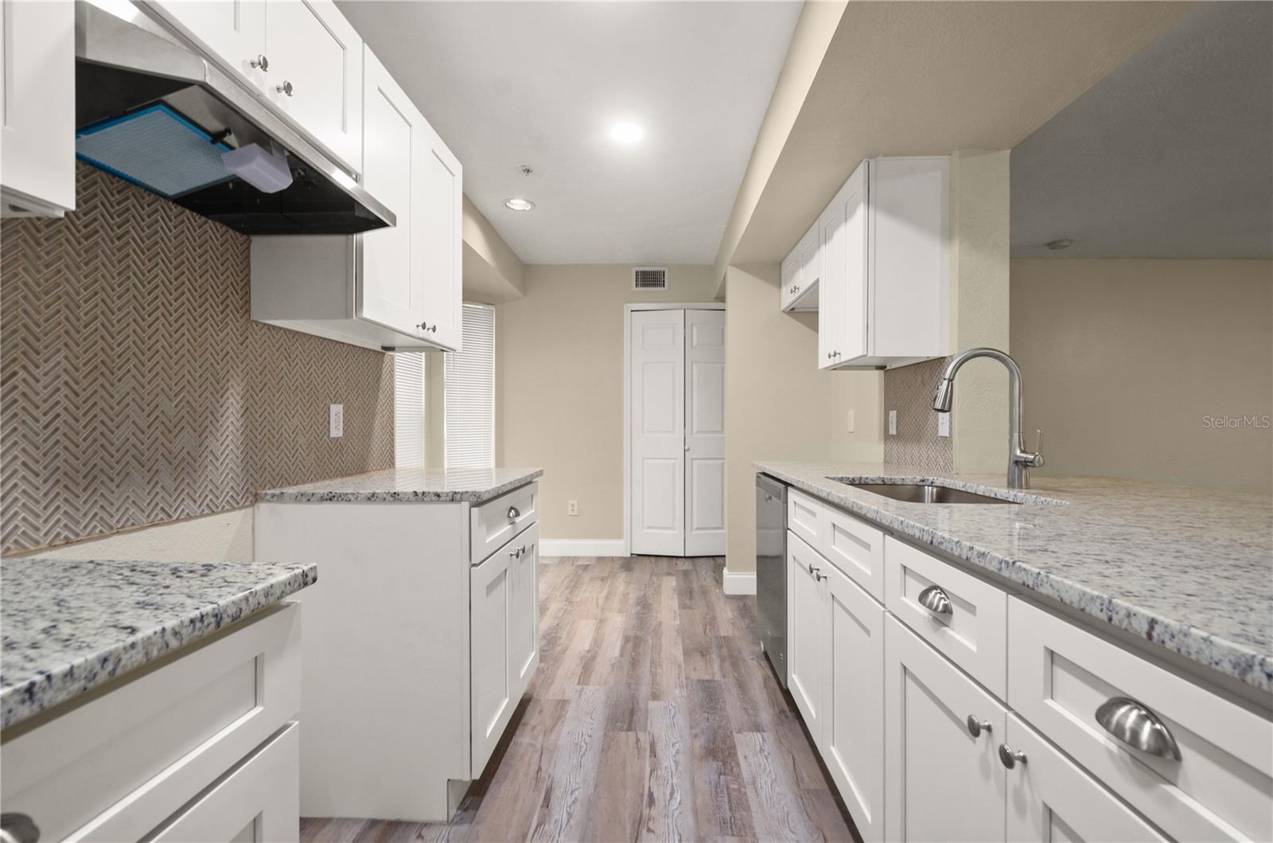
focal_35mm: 15
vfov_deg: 77.0
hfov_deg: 100.5
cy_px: 422
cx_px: 636
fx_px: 529
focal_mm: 10
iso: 250
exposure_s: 1/3
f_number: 8
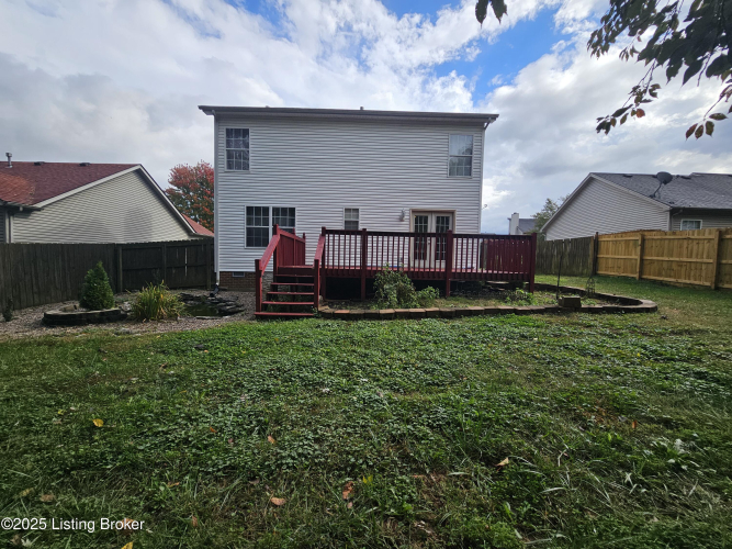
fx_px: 275
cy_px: 274
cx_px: 366
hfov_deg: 106.2
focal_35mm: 13
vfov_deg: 89.9
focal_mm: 2.2
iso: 50
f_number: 2.2
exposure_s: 1/2259
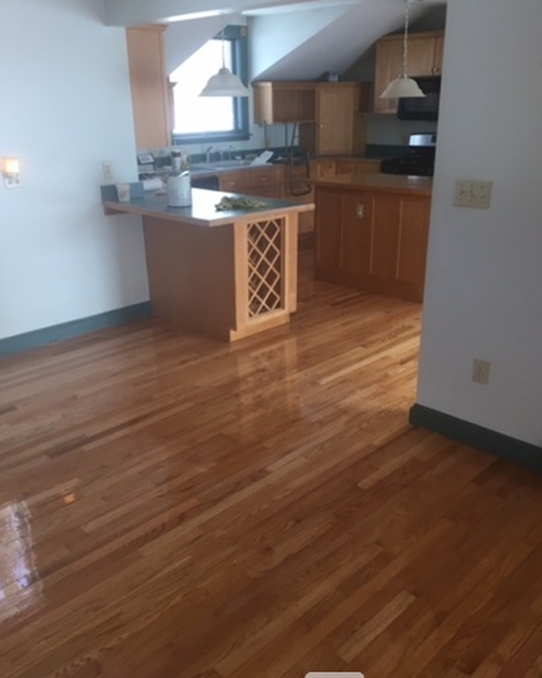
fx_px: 622
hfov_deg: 47.1
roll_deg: +1.1
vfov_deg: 57.2
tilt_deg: -20.3
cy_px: 361
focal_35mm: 31
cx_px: 267
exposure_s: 1/30
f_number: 2.2
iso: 32
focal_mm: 4.15
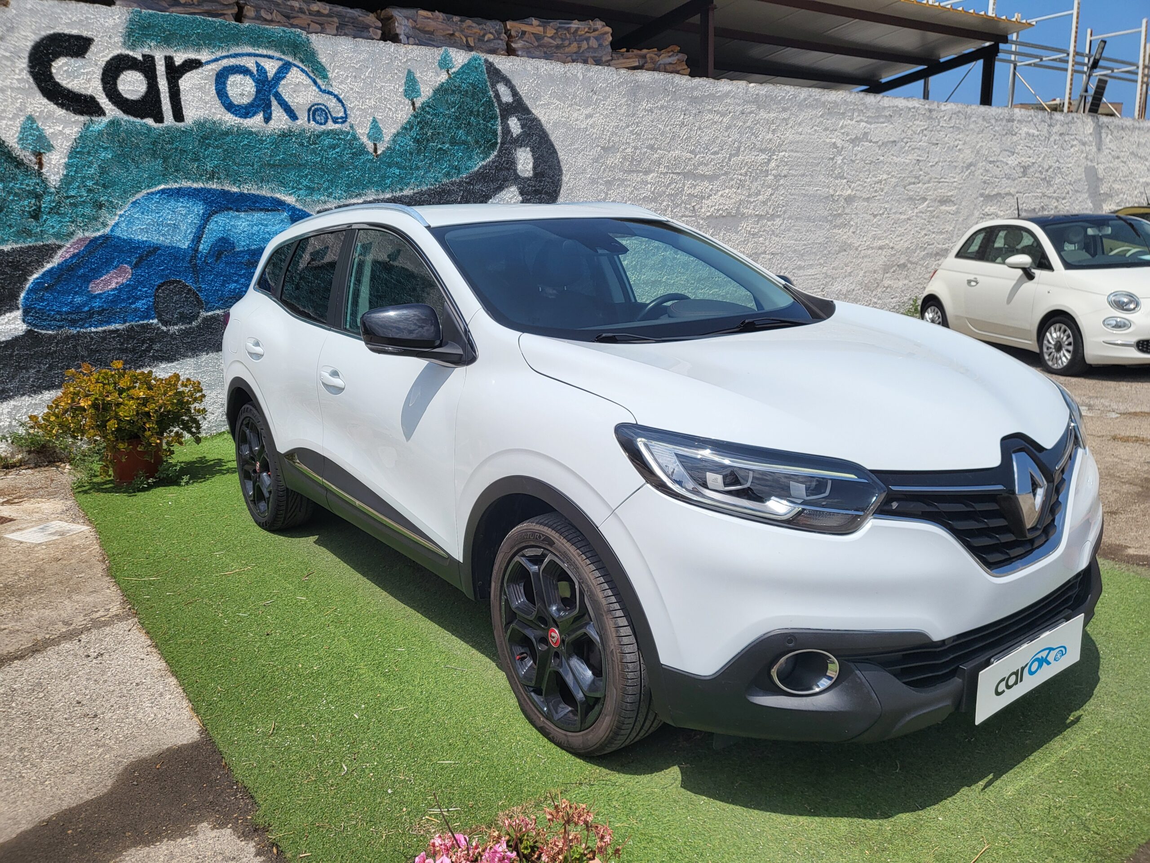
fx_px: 864
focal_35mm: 26
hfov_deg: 67.3
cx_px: 575
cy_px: 432
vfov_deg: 53.1
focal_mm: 4.25
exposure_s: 1/6156
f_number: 1.8
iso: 50
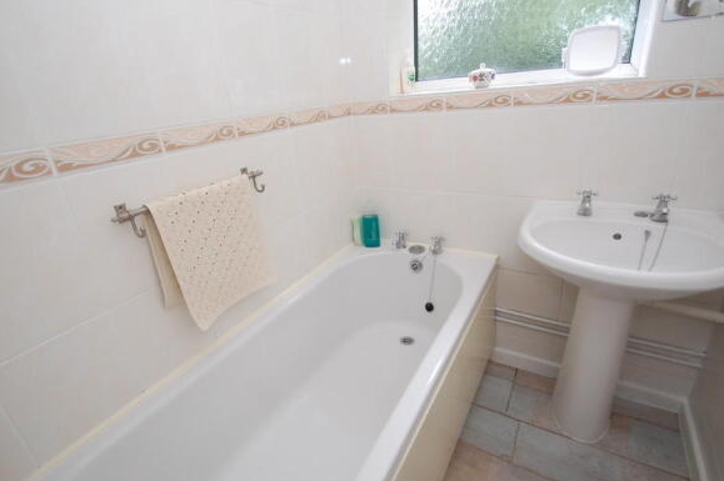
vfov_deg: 70.3
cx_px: 338
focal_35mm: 17
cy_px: 239
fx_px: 342
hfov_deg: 93.2
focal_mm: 10
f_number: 4
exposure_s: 1/60
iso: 400
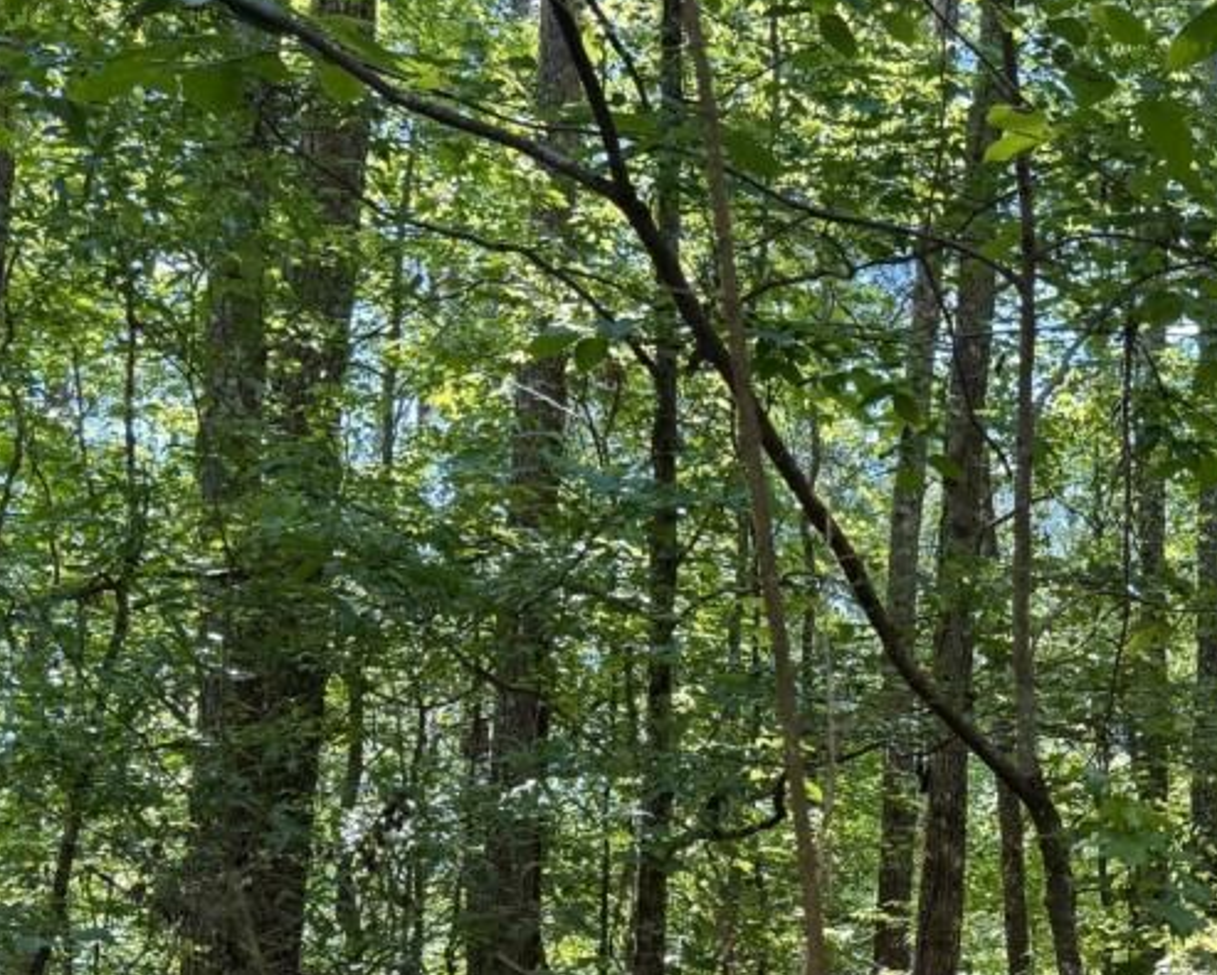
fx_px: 2054
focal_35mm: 57
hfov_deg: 30.3
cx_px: 1269
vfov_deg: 25.7
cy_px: 916
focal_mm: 6.76
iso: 64
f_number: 1.78
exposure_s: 1/204
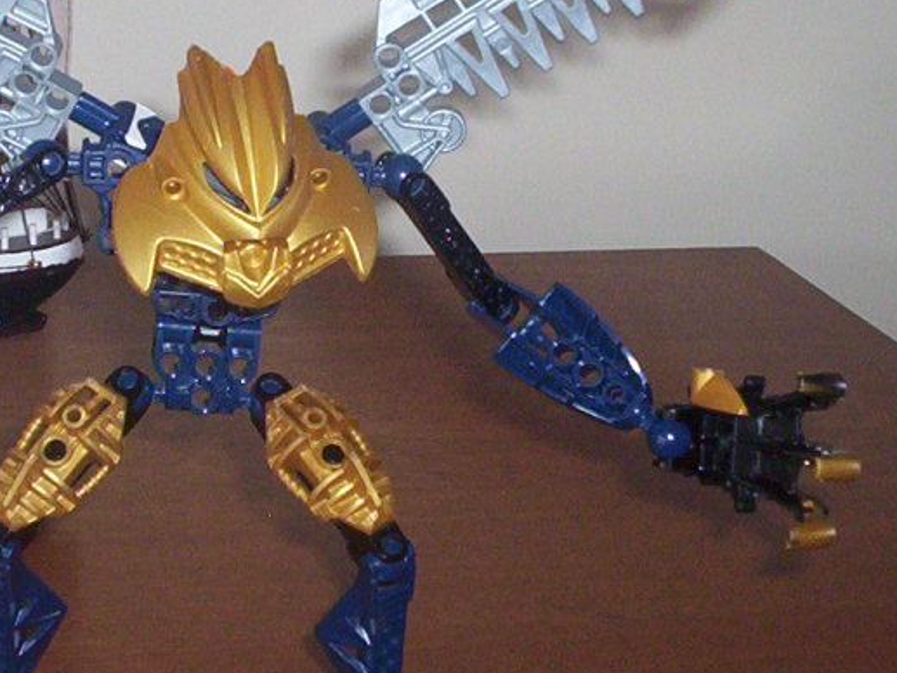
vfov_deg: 17.0
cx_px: 262
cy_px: 330
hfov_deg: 22.4
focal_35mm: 87
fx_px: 2255
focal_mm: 4.99
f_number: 4.5
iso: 140
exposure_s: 1/60
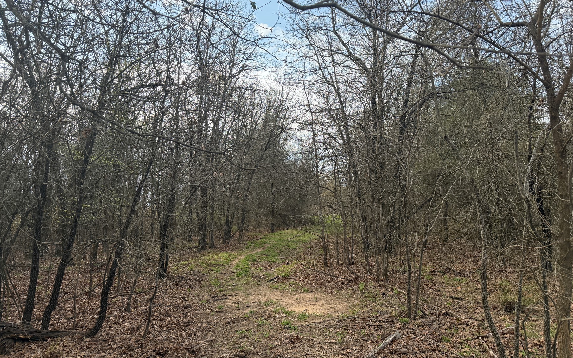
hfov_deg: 68.3
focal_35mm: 27
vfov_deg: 45.9
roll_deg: +0.2
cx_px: 300
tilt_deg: +6.4
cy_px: 158
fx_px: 422
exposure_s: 1/2611
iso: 100
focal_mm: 6.76
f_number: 1.78
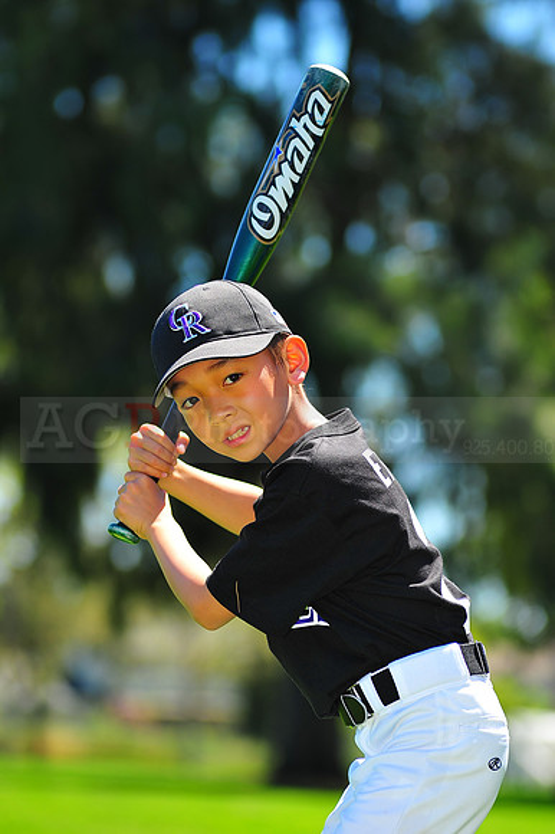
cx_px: 278
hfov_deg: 7.6
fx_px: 4167
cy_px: 417
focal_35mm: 180
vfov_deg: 11.4
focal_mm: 180
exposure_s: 1/500
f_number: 5
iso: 200
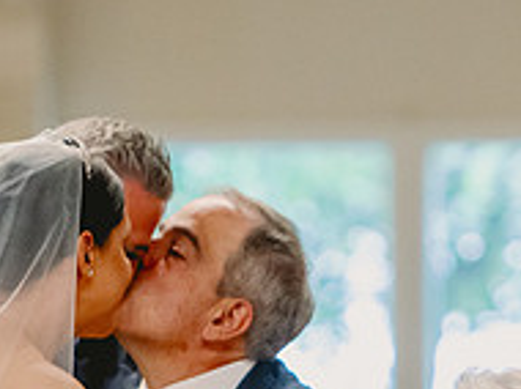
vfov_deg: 2.3
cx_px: 222
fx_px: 9605
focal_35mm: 639
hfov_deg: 3.1
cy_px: 415
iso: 2500
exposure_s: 1/320
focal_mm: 180
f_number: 2.8
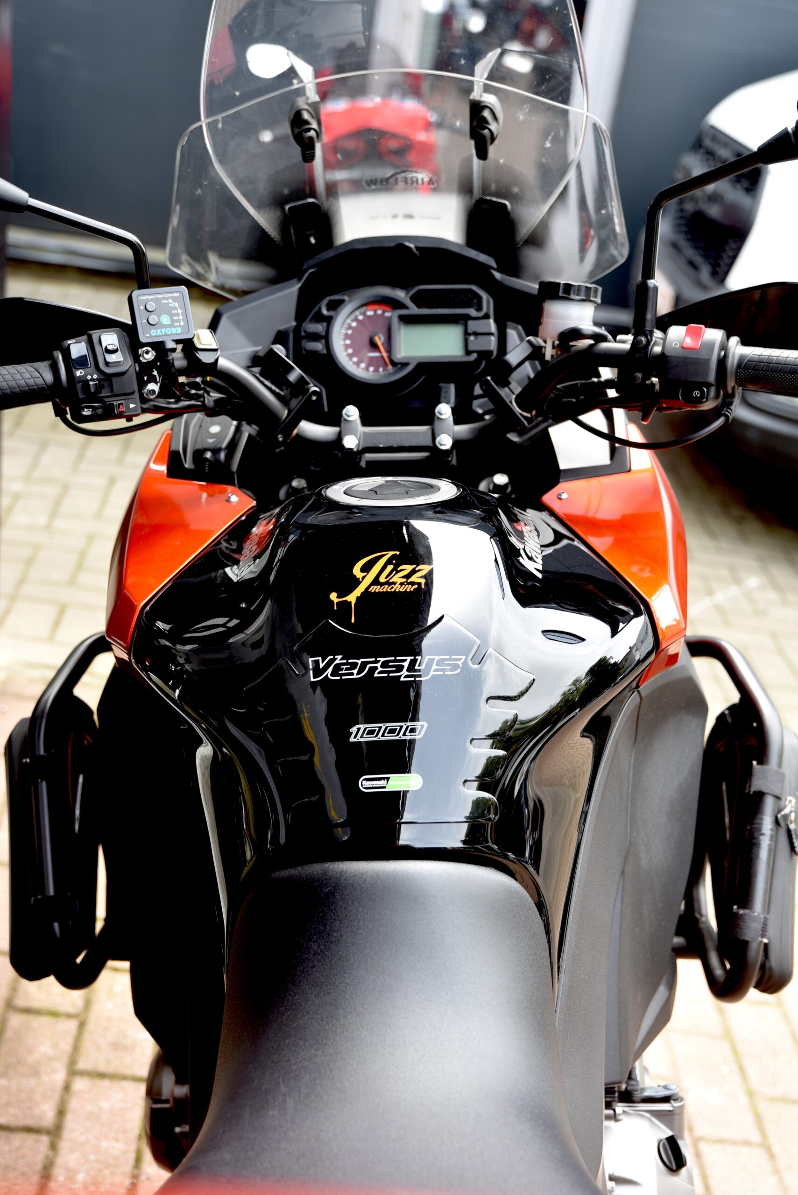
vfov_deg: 41.1
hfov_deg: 28.1
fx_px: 1594
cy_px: 598
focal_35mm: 48
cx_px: 399
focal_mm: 48
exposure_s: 1/60
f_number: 4
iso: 100
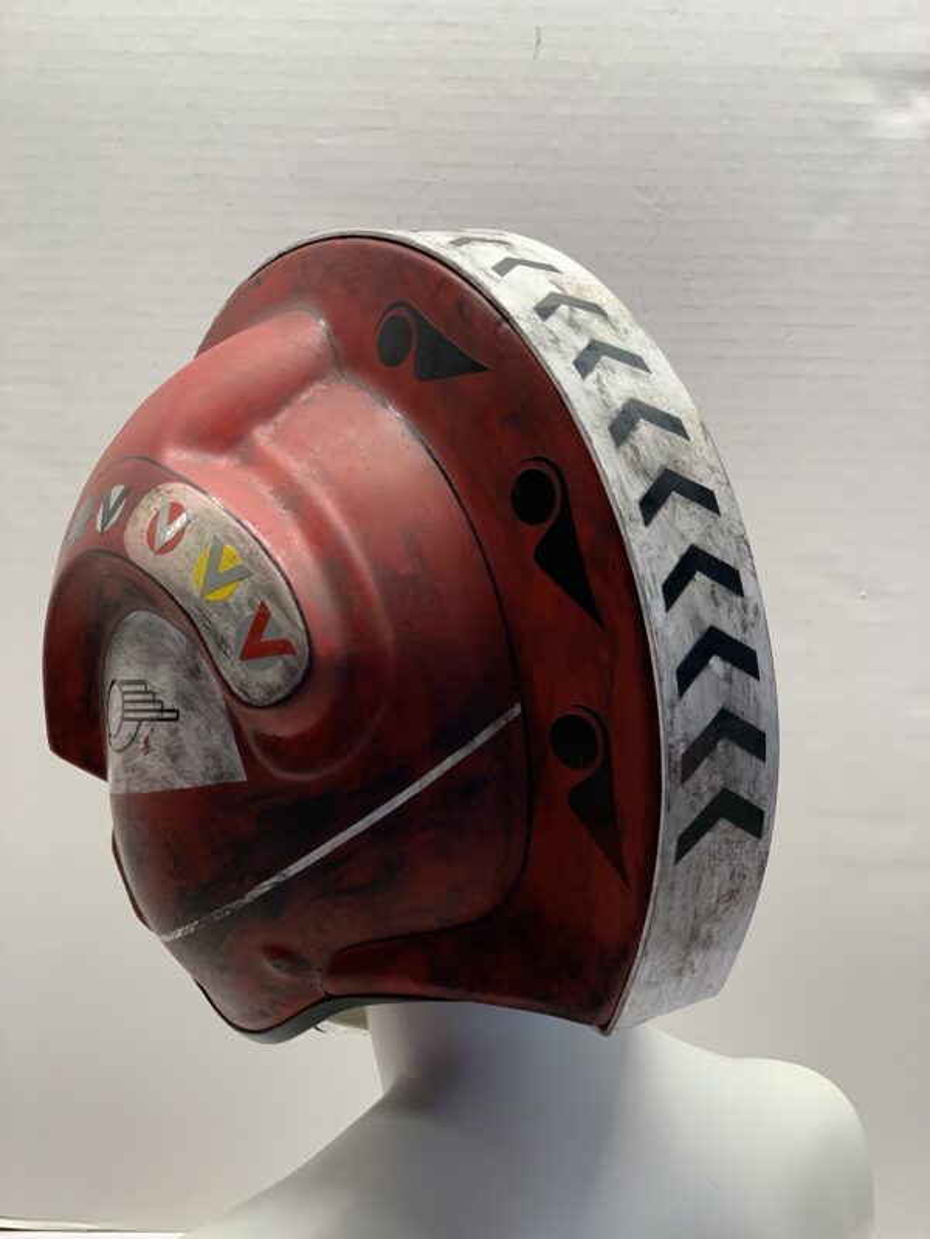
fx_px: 1863
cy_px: 620
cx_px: 465
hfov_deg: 28.0
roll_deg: +0.2
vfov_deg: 36.8
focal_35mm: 52
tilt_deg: -11.1
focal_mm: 6
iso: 64
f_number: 2.4
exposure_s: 1/60
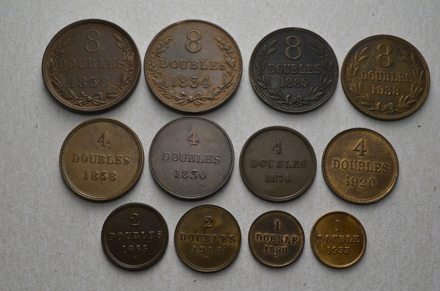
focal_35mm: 48
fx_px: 585
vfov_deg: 28.0
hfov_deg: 41.2
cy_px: 146
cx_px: 220
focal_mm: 32
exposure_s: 1/250
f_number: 14
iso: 400
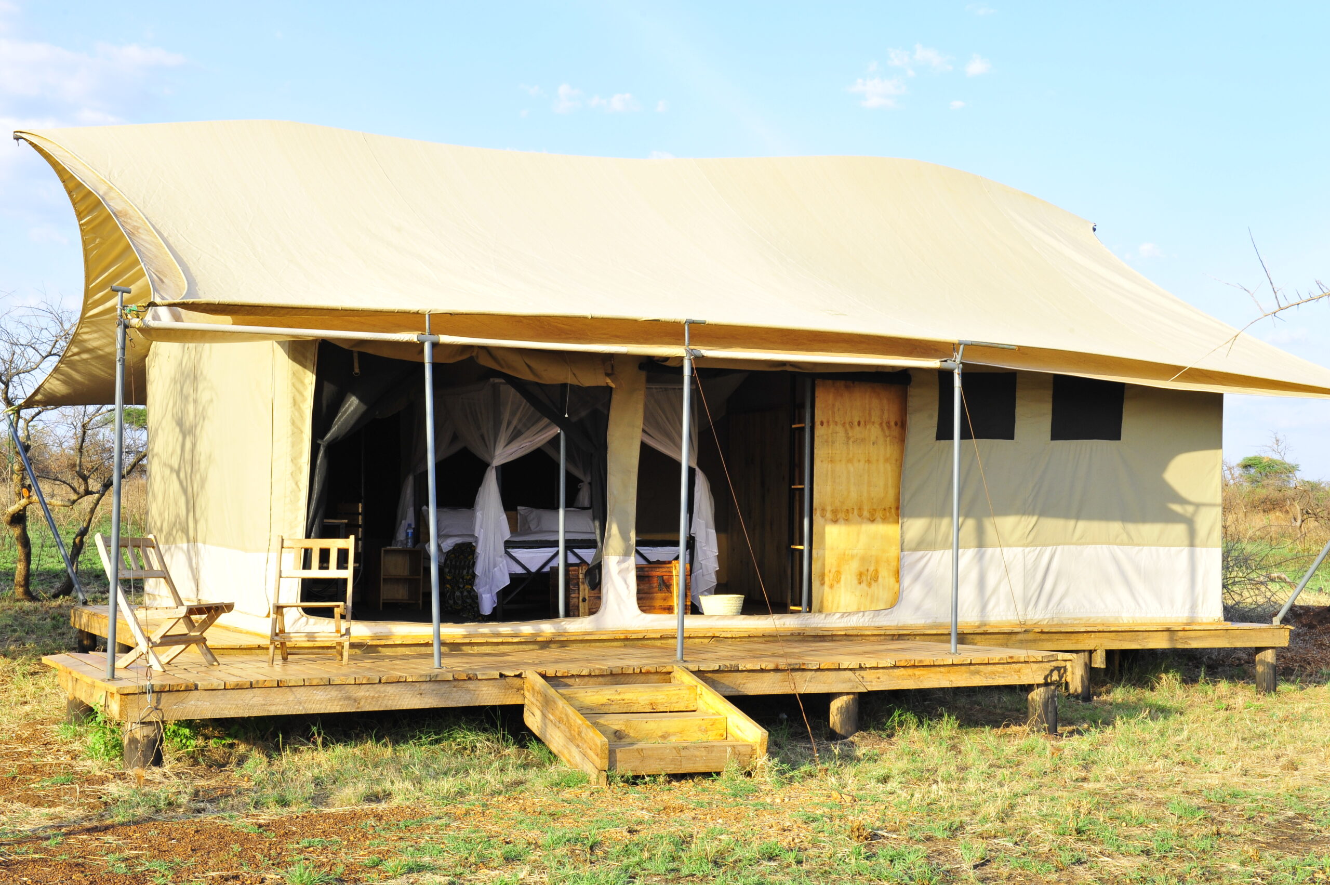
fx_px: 1846
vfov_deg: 27.0
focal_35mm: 50
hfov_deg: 39.6
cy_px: 442
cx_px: 665
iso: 640
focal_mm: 50
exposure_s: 1/100
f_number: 14
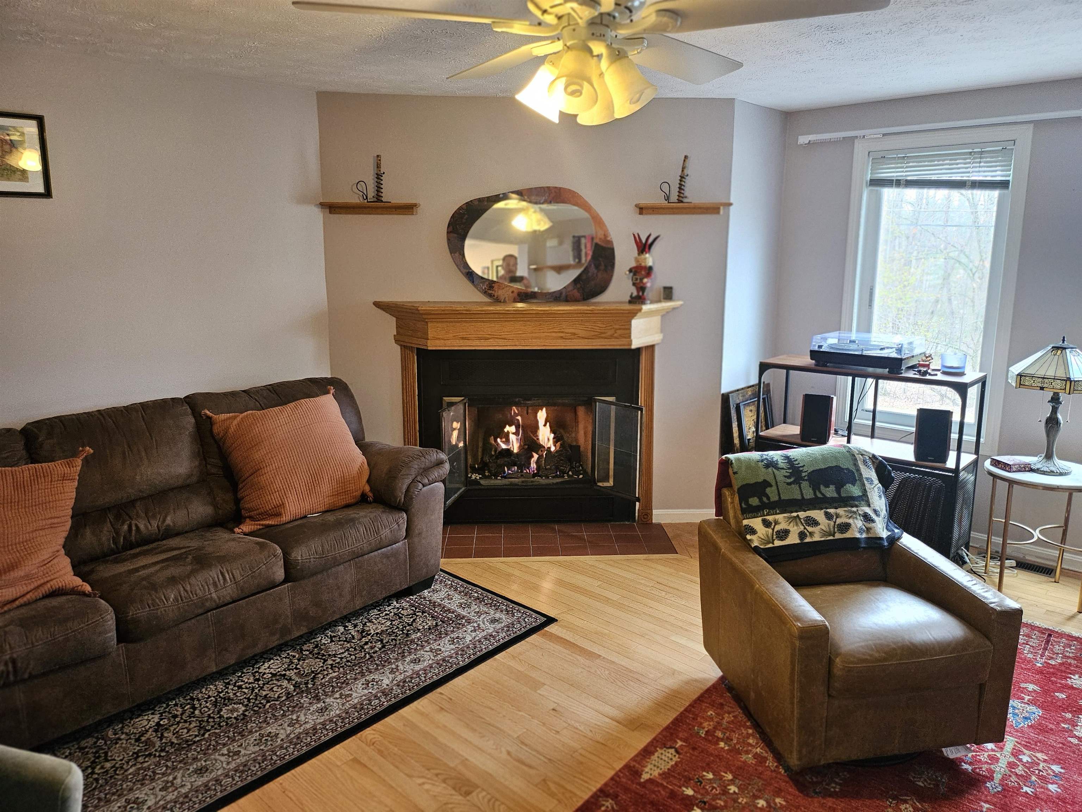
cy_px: 406
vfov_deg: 56.8
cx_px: 541
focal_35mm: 24
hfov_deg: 71.6
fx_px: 750
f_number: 1.8
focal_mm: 5
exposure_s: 1/120
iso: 640
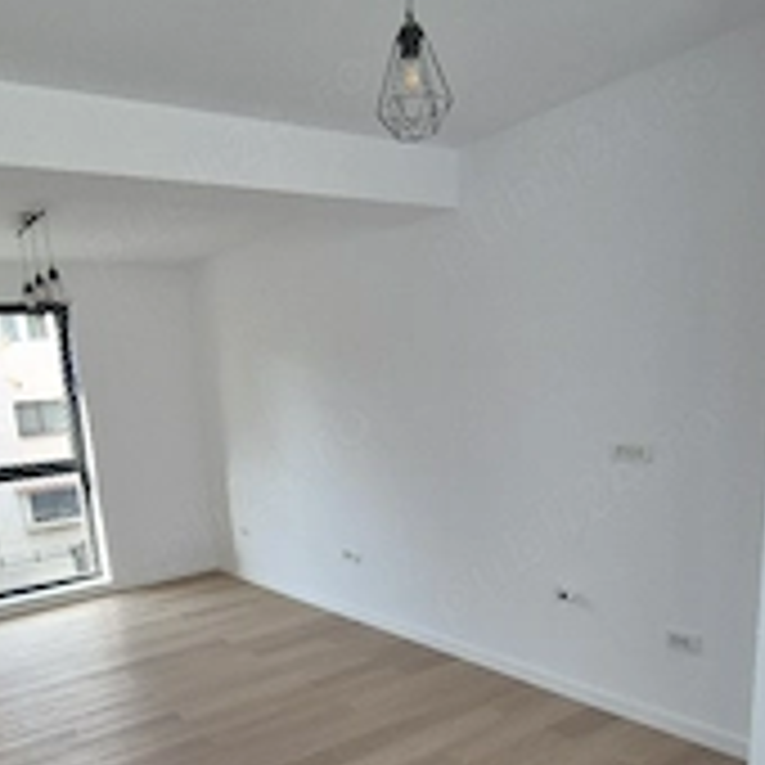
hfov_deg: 58.7
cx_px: 315
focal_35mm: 27
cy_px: 567
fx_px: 675
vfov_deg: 56.4
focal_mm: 2.2
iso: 64
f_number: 2.2
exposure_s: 1/100
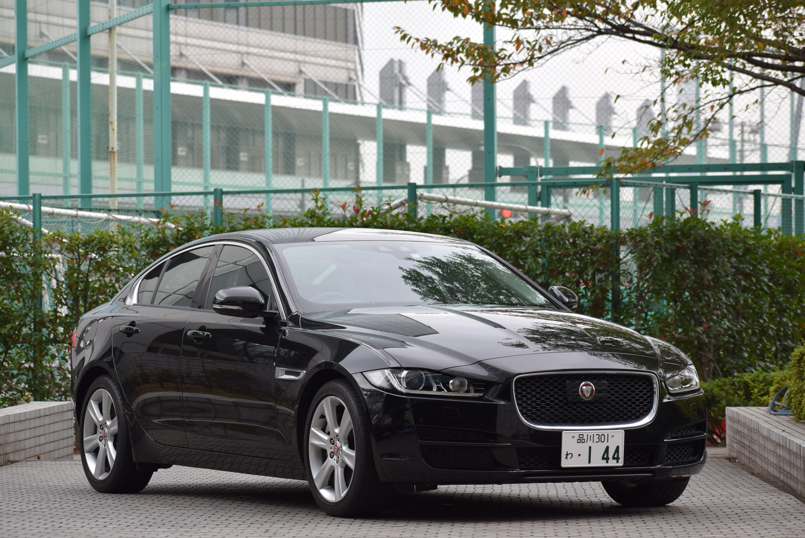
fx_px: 3189
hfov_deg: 14.4
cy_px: 269
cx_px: 402
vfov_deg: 9.6
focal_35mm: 142
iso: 400
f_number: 6.3
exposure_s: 1/160
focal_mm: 95
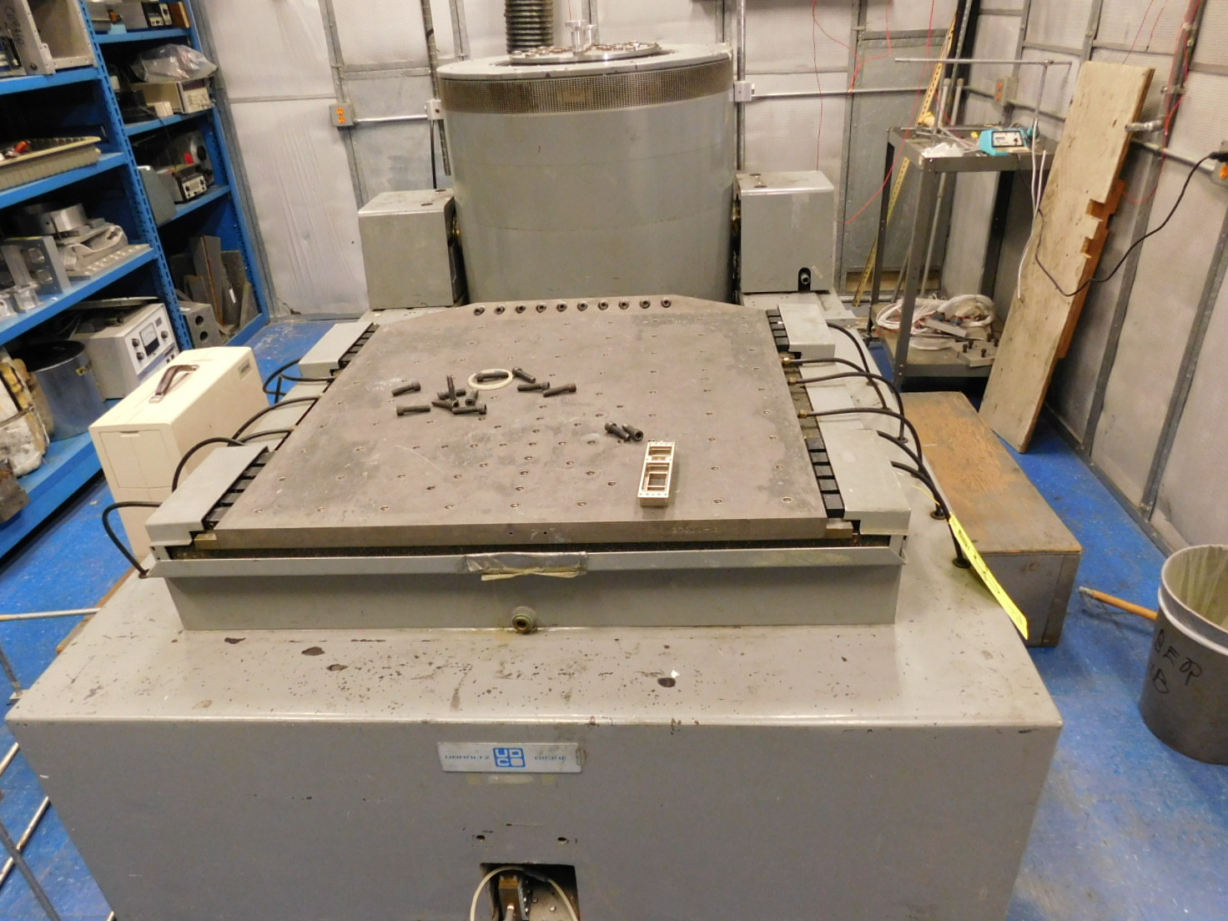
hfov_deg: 69.4
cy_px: 499
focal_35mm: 25
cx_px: 606
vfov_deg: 54.8
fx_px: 887
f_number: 3
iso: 400
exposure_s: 1/25
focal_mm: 4
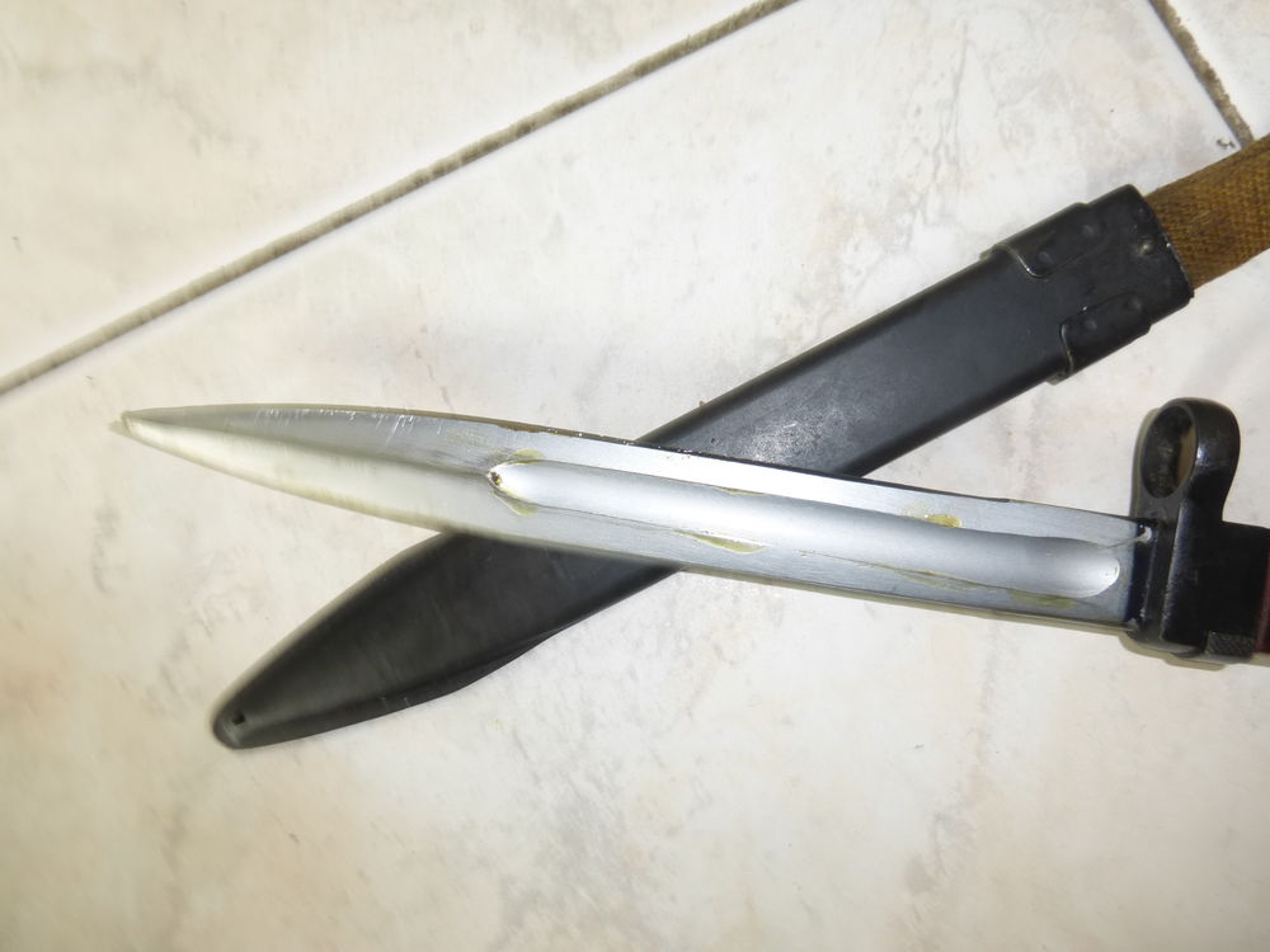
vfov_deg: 56.8
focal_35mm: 24
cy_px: 476
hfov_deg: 71.6
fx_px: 881
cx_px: 635
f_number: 3.3
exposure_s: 1/10
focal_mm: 4.3
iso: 100
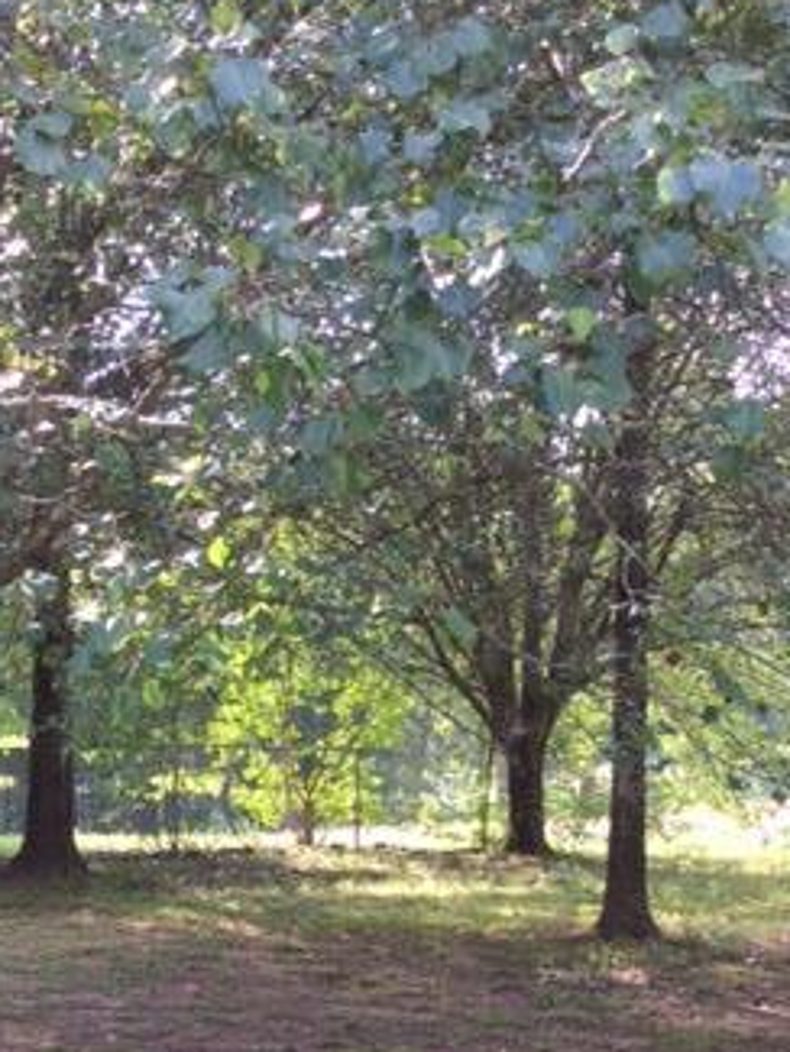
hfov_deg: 24.0
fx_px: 1855
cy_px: 838
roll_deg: +0.1
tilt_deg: -3.7
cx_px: 350
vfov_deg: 30.9
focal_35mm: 61
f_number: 2.4
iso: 32
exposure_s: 1/120
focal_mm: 3.3
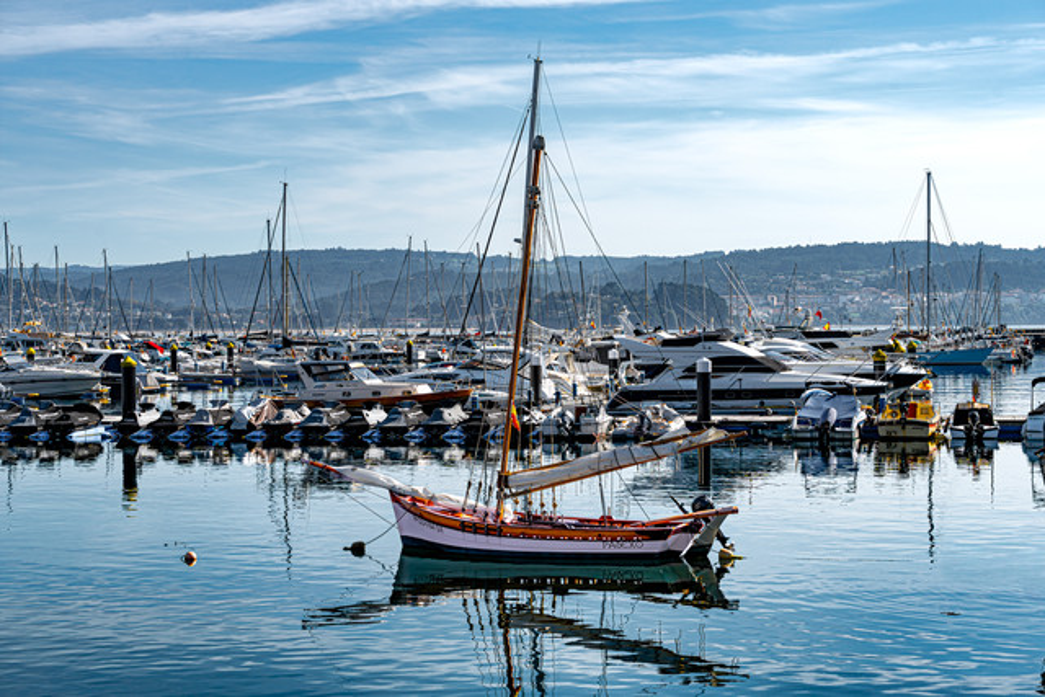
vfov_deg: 19.5
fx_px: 2032
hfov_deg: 28.8
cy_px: 348
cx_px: 522
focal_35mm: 70
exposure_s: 1/500
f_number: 8
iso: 100
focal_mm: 70
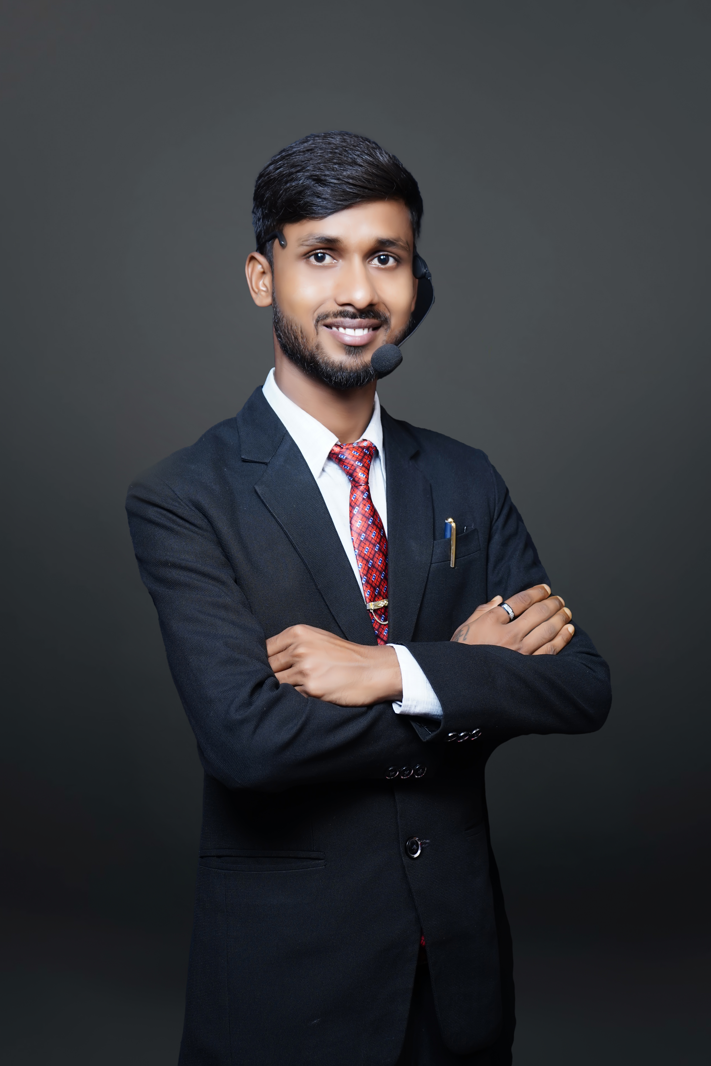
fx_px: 1481
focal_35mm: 50
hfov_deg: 27.0
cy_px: 533
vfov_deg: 39.6
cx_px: 356
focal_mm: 50
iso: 250
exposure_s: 1/160
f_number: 5
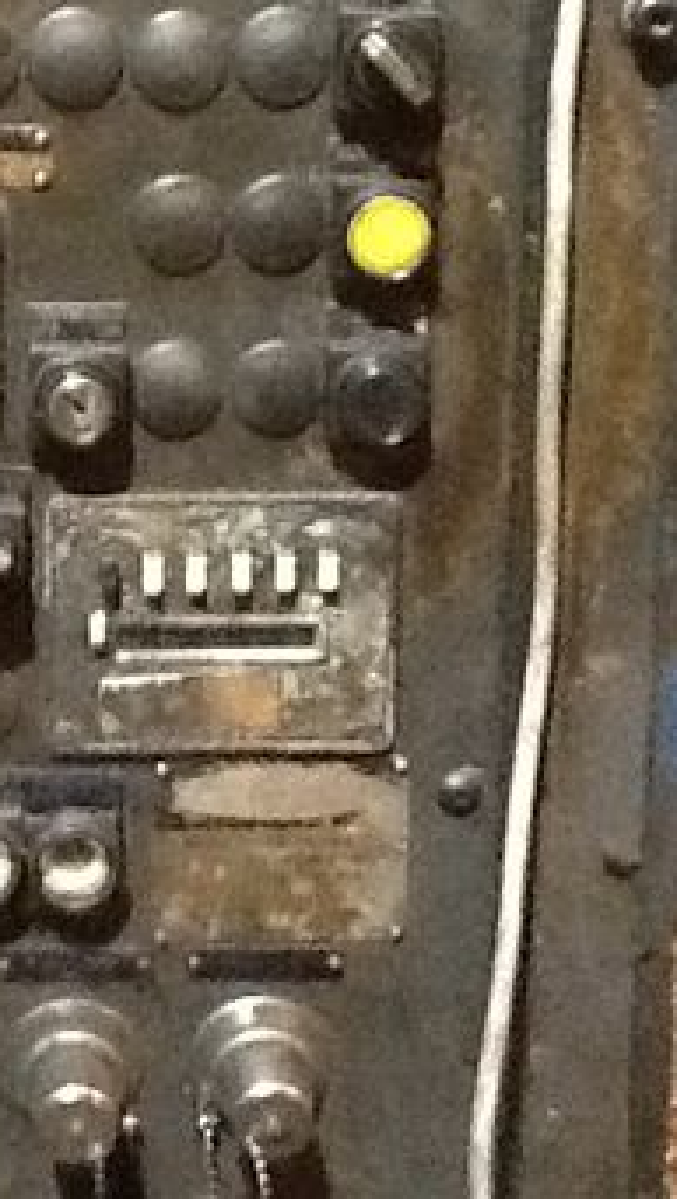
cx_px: -42
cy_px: 151
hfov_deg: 14.1
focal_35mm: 84
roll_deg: +1.2
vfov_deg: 24.6
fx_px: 2674
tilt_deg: -15.3
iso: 640
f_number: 2.4
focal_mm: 2.03
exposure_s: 1/15
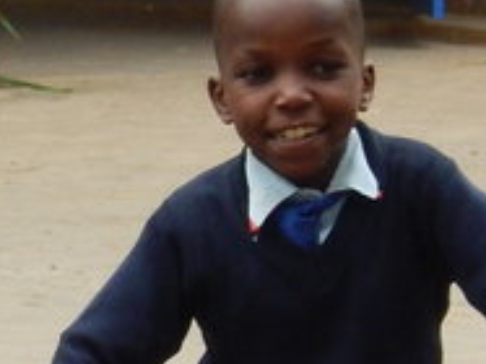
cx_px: -613
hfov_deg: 3.1
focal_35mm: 624
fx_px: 8755
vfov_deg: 2.4
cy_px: 663
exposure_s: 1/250
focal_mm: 20.5
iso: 280
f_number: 4.6
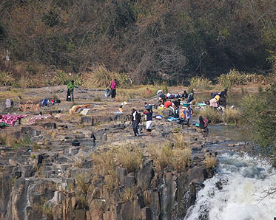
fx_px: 2776
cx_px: 164
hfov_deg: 5.7
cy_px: 110
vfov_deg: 4.5
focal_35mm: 340
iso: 200
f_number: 5.6
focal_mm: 200
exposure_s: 1/800
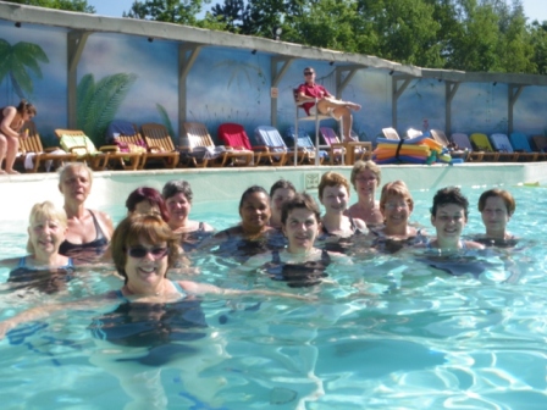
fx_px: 569
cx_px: 274
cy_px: 205
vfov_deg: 39.7
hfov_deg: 51.4
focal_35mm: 36
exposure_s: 1/160
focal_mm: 6.3
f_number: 5.4
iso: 64
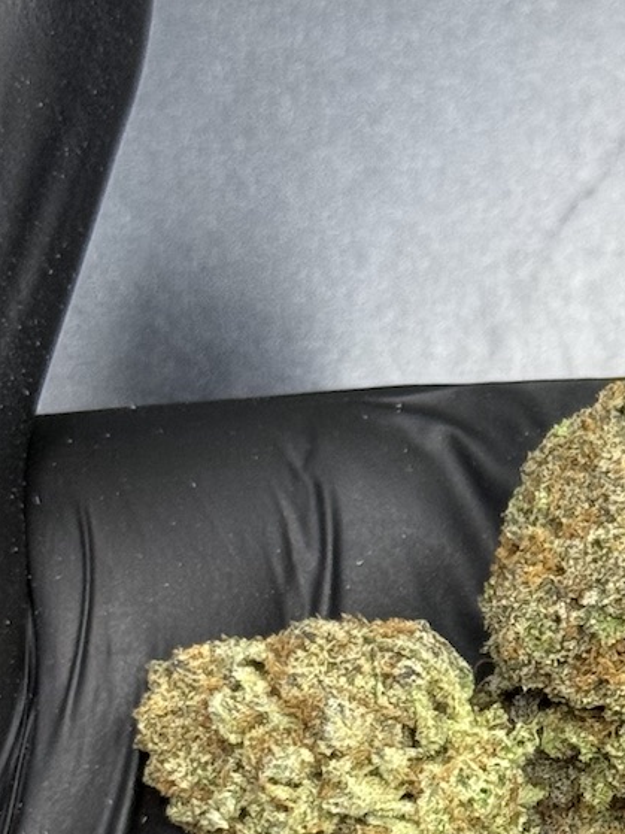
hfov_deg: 8.8
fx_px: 3974
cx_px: 891
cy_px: 856
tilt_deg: -78.6
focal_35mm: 165
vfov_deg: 11.8
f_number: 1.78
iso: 125
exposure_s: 1/50
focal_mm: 6.76
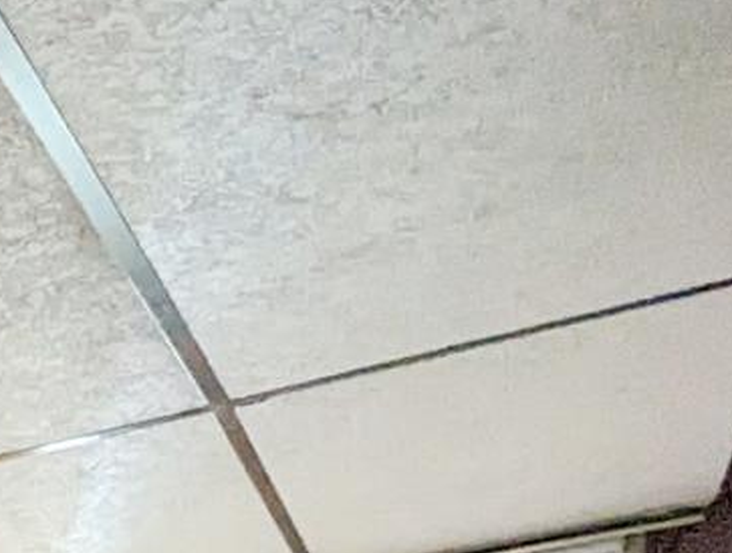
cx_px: -684
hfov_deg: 18.6
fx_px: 1547
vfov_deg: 13.6
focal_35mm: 73
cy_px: 1376
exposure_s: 1/63.3
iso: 460
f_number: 2.2
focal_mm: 1.95
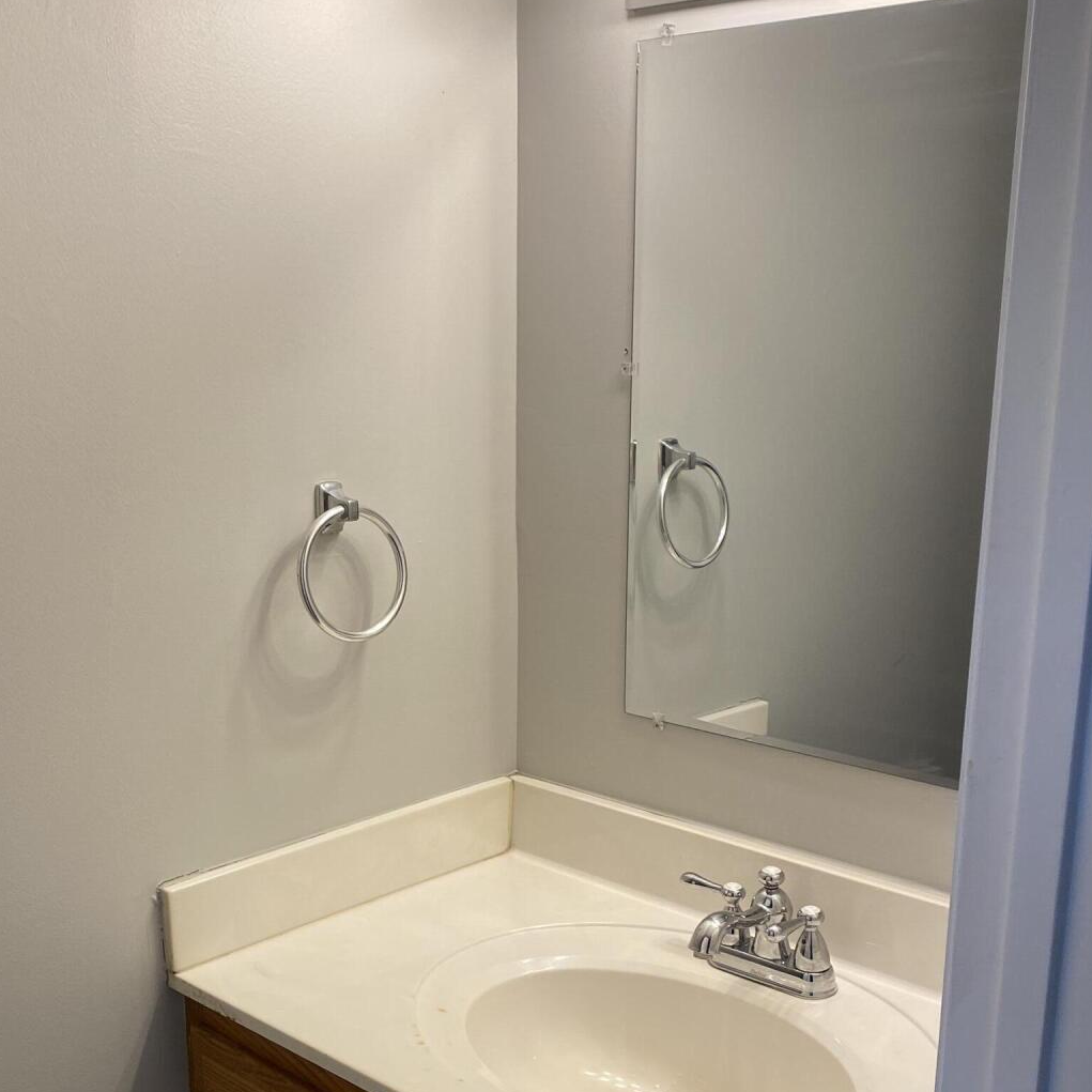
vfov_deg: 37.1
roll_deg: +1.2
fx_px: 1606
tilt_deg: -16.6
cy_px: 748
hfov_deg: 37.4
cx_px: 419
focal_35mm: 45
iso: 50
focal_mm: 4.25
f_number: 1.8
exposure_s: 1/120
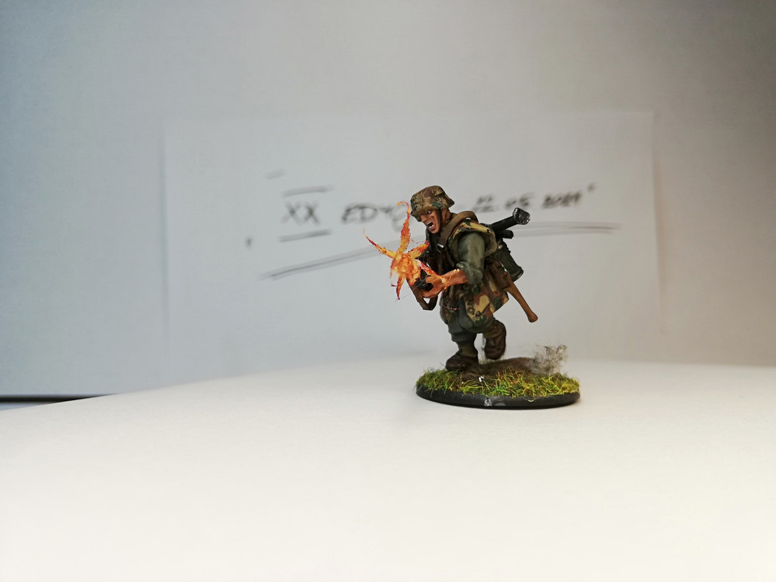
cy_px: 291
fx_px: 583
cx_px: 388
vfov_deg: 53.1
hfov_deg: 67.3
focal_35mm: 26
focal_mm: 3.81
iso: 50
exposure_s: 1/169
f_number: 2.2
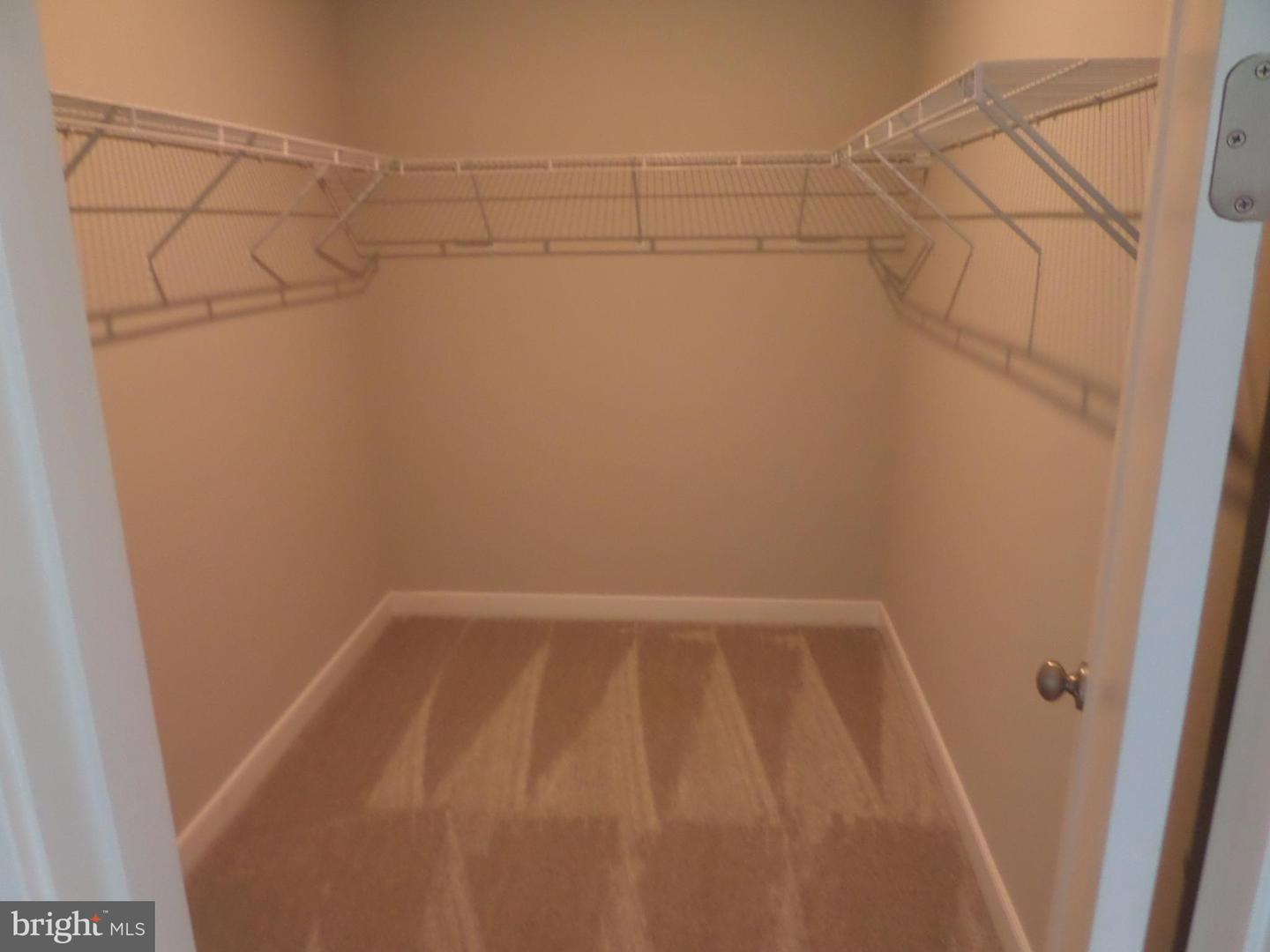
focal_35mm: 24
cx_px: 635
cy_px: 476
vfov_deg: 56.8
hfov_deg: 71.6
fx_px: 881
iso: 400
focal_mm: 4
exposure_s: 1/20
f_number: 3.2
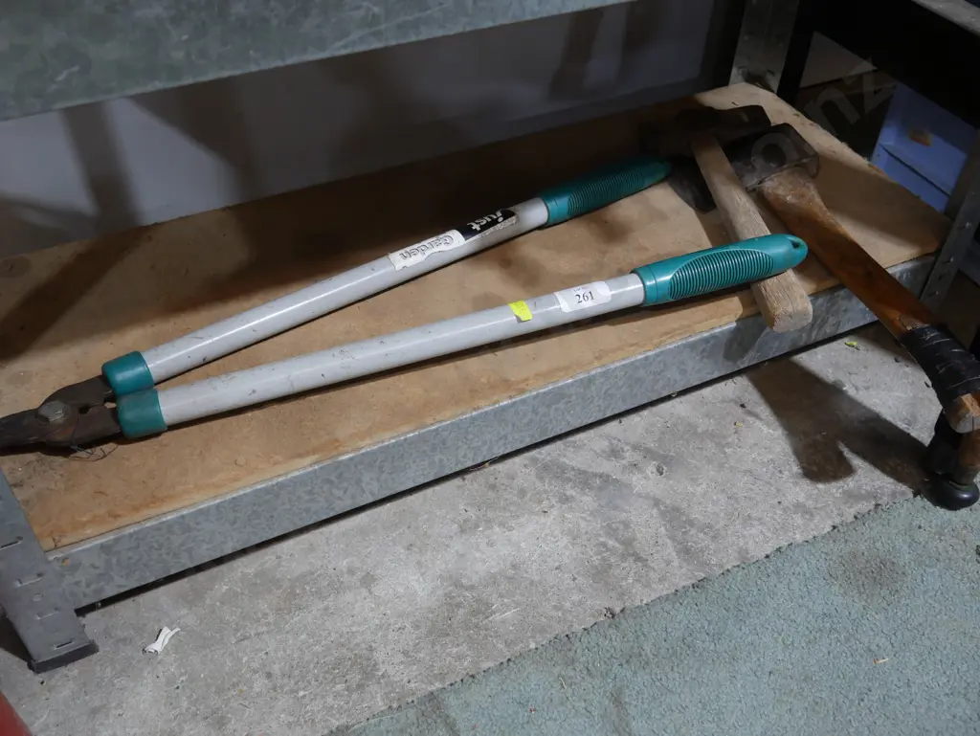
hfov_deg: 56.8
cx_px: 490
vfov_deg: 44.2
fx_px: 906
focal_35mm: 32
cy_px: 368
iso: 640
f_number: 3.6
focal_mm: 16
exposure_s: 1/60
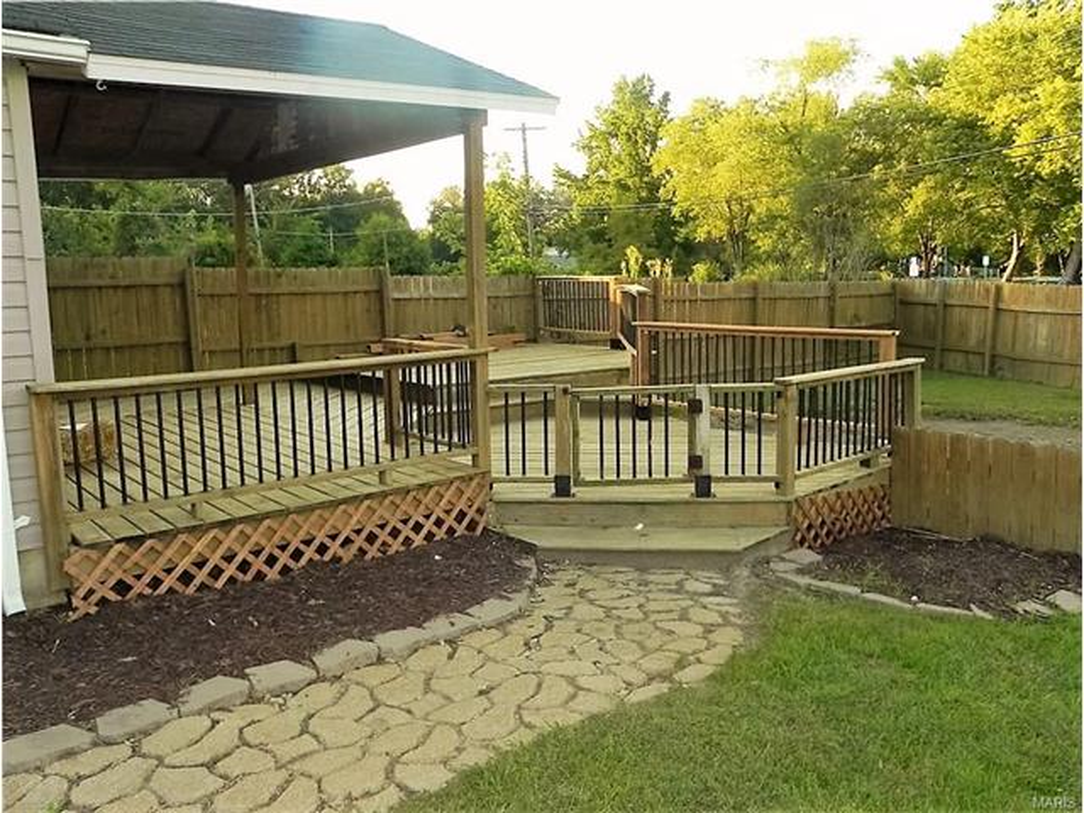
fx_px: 908
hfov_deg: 61.7
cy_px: 406
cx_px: 542
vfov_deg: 48.2
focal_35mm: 29
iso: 160
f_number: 4.5
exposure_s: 1/112
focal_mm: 5.2
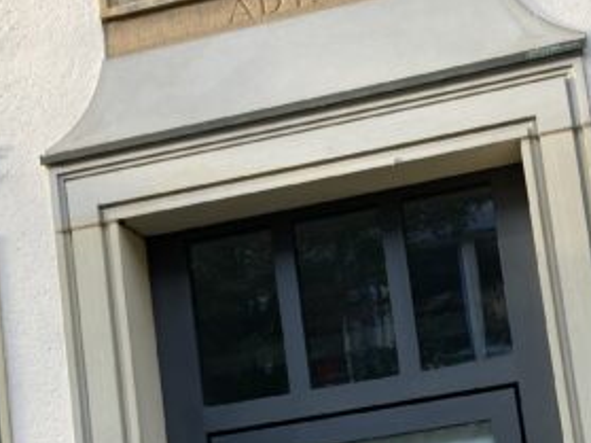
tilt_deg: +9.2
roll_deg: +7.3
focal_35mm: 77
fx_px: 1314
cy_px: 435
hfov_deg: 25.2
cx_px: 407
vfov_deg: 18.7
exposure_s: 1/123
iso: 20
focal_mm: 3.99
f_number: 1.8
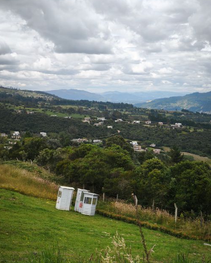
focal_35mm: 62
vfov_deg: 30.5
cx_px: 105
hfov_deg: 24.6
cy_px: 136
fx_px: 483
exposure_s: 1/647
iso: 50
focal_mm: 7.1
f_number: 1.9
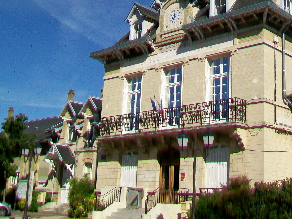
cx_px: 206
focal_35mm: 55
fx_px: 464
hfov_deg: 34.5
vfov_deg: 26.3
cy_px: 66
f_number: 4.9
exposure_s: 1/800
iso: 64
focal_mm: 6.1
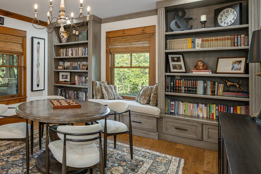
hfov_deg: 72.3
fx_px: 167
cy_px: 80
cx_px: 75
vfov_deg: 55.1
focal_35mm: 23
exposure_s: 1/50
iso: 320
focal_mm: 14
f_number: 7.1
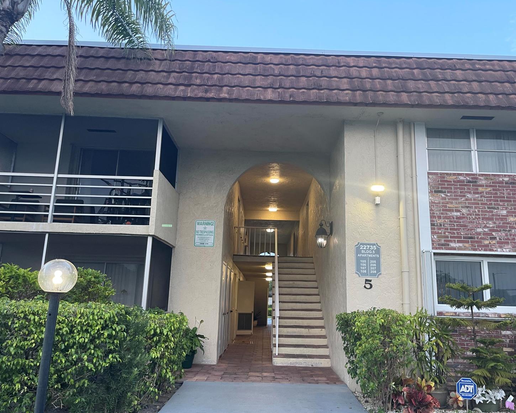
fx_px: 428
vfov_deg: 51.5
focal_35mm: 28
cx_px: 273
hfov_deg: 62.2
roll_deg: -1.6
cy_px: 207
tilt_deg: +13.0
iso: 100
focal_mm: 5.1
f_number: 1.6
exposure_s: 1/60
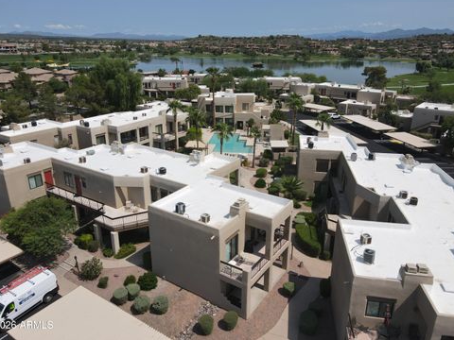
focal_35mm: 25
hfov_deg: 69.4
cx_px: 230
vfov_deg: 54.9
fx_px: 328
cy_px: 164
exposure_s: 1/1250
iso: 100
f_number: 2.8
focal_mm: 4.5
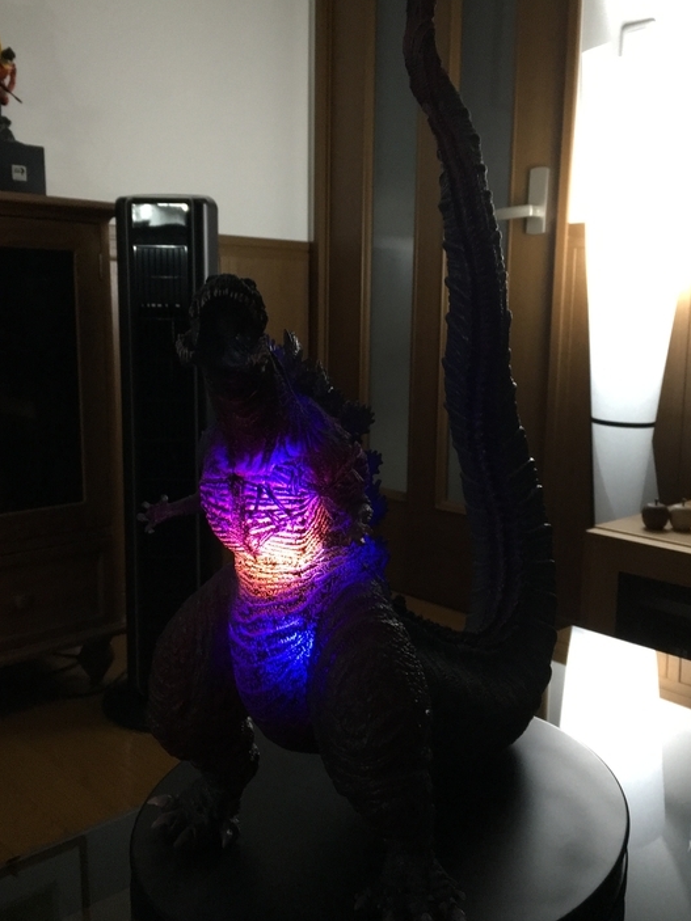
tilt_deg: -7.0
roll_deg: -0.4
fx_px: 879
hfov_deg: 42.9
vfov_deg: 55.4
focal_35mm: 33
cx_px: 344
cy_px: 460
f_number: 2.2
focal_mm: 4.15
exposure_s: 1/15
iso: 250
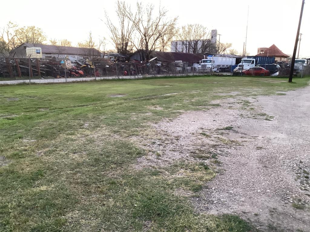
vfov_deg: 45.4
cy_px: 116
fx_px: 278
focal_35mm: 31
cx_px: 155
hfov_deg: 58.4
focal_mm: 3.3
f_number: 2.4
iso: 160
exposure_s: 1/60
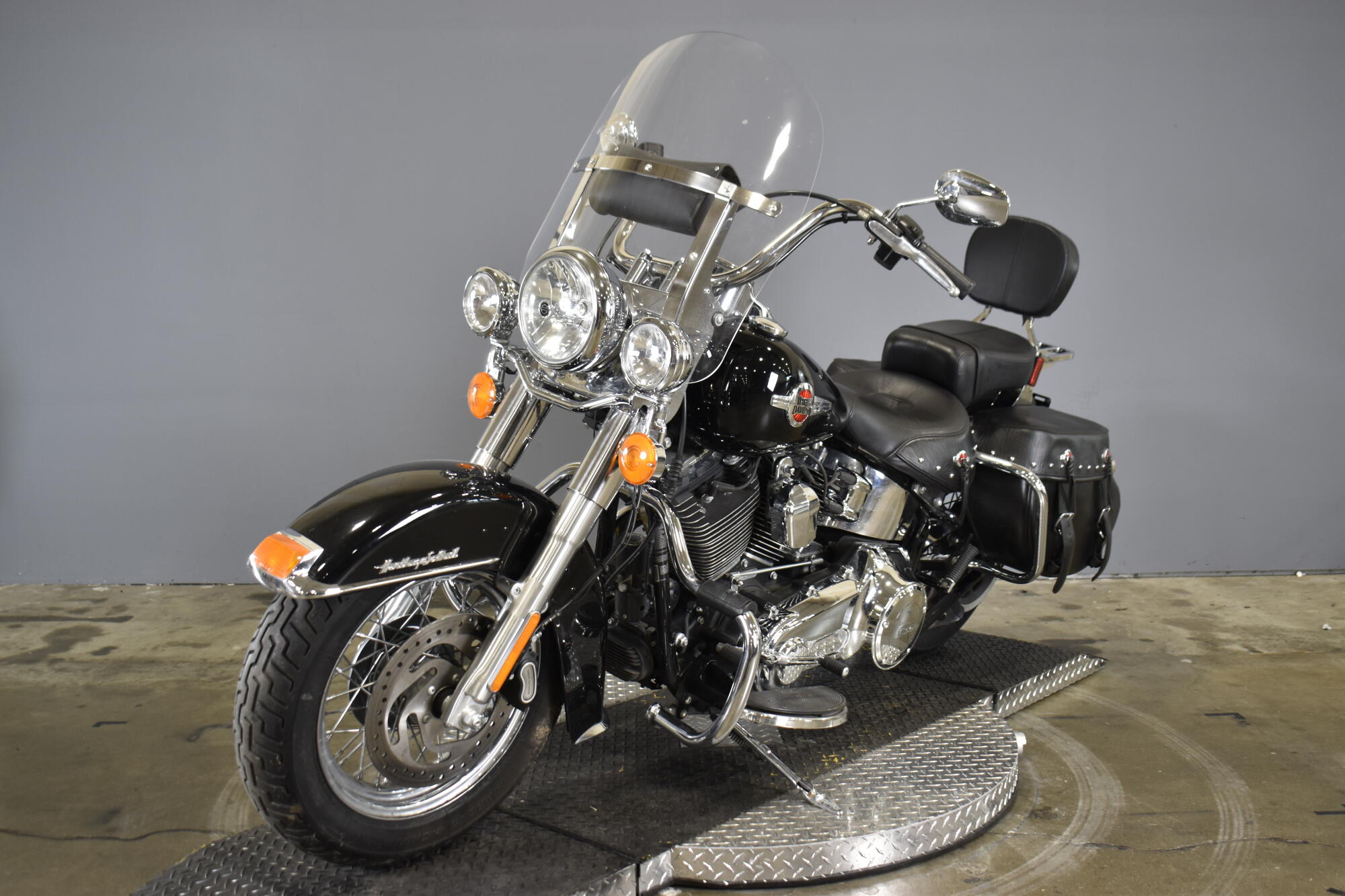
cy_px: 448
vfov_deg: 36.9
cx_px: 672
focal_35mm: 36
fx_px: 1345
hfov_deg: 53.1
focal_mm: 24
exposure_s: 1/25
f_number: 4
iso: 400
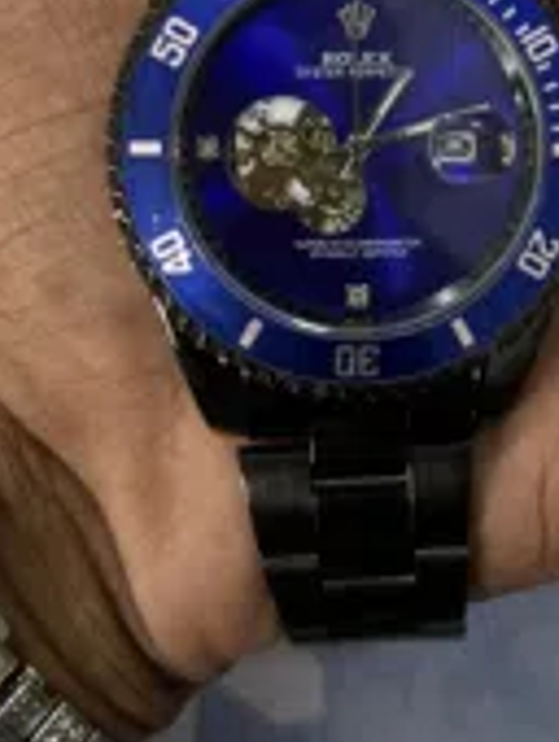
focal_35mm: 61
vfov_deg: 30.6
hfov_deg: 24.0
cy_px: 113
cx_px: 354
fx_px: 1310
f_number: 1.6
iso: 160
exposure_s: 1/50
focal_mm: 5.1
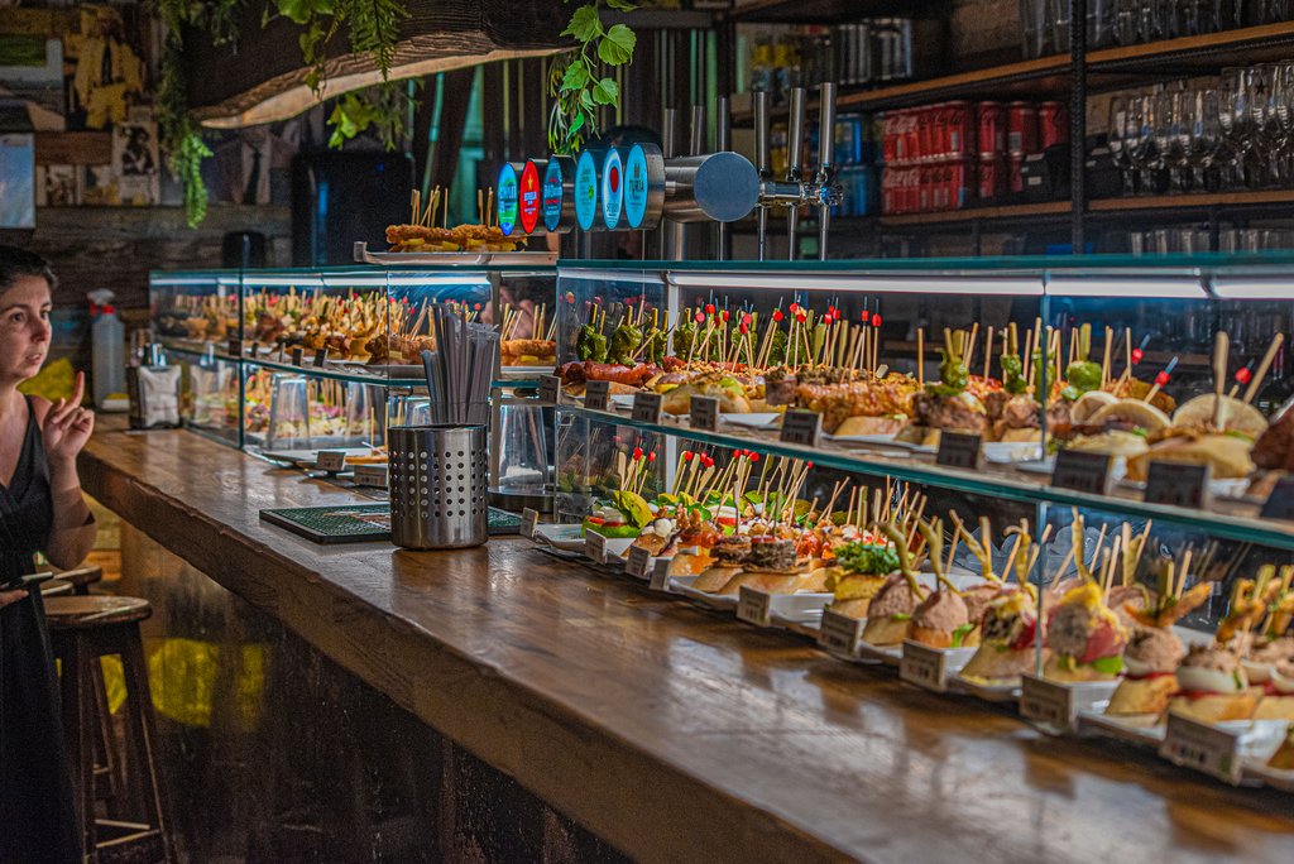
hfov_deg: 27.2
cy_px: 432
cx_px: 647
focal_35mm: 74
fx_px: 2672
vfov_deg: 18.4
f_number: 6.3
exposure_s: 1/200
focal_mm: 70
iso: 640
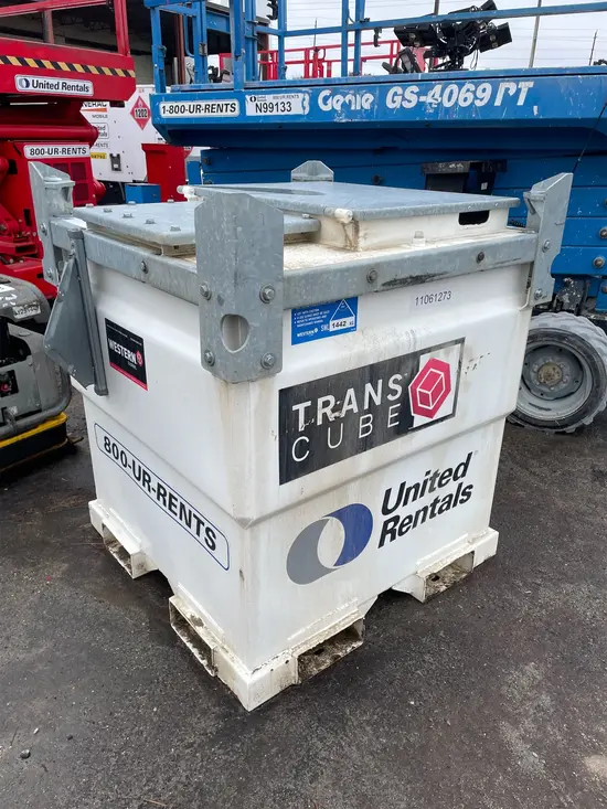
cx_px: 304
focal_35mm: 26
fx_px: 608
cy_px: 404
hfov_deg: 53.1
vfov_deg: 67.3
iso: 32
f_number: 1.6
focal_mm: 4.2
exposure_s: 1/831
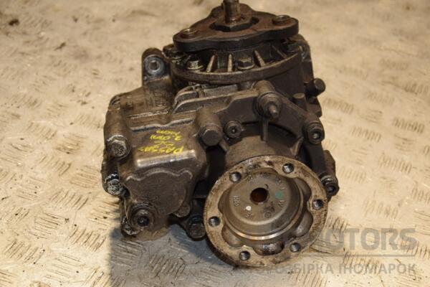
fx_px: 860
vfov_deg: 18.9
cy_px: 144
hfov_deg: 28.1
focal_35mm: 72
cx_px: 215
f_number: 4.8
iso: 800
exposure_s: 1/160
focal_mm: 48
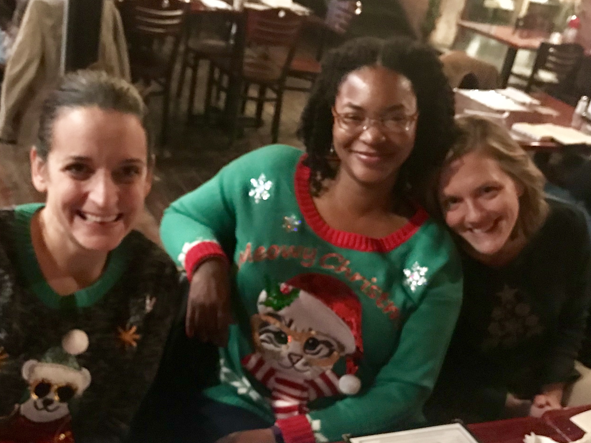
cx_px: 257
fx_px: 768
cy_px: 296
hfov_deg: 42.0
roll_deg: -12.1
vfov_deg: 31.9
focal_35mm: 45
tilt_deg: -27.9
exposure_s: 1/4
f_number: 1.8
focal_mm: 3.99
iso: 200
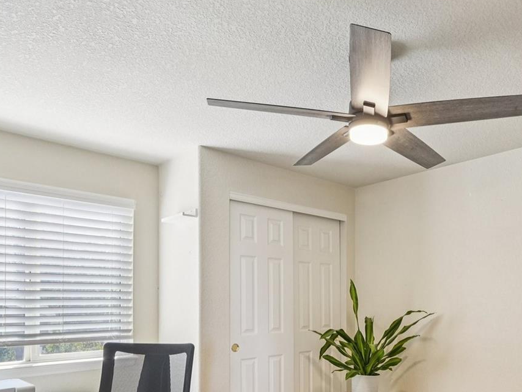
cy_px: 297
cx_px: 364
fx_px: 407
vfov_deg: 49.2
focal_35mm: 27
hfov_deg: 63.0
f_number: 8
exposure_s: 1/10
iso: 800
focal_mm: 10
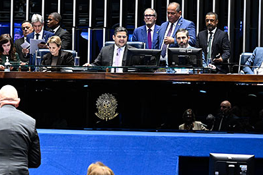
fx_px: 1212
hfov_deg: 12.4
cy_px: 122
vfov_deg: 8.3
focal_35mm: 166
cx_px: 96
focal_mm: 77
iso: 5000
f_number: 4
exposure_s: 1/160
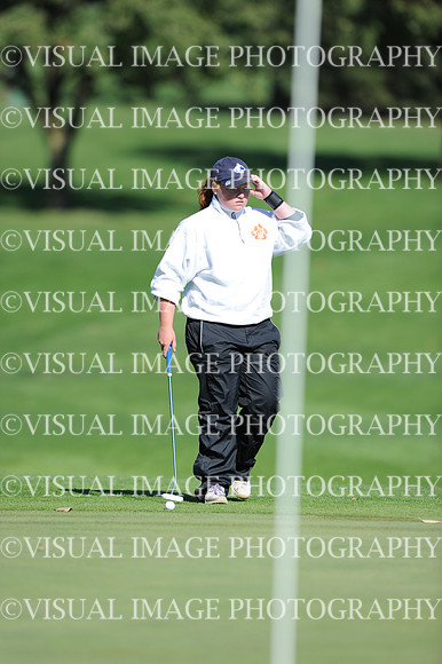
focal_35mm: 400
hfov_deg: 3.4
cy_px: 332
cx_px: 221
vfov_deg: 5.2
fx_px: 7375
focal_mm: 400
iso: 250
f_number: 4
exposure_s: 1/2500
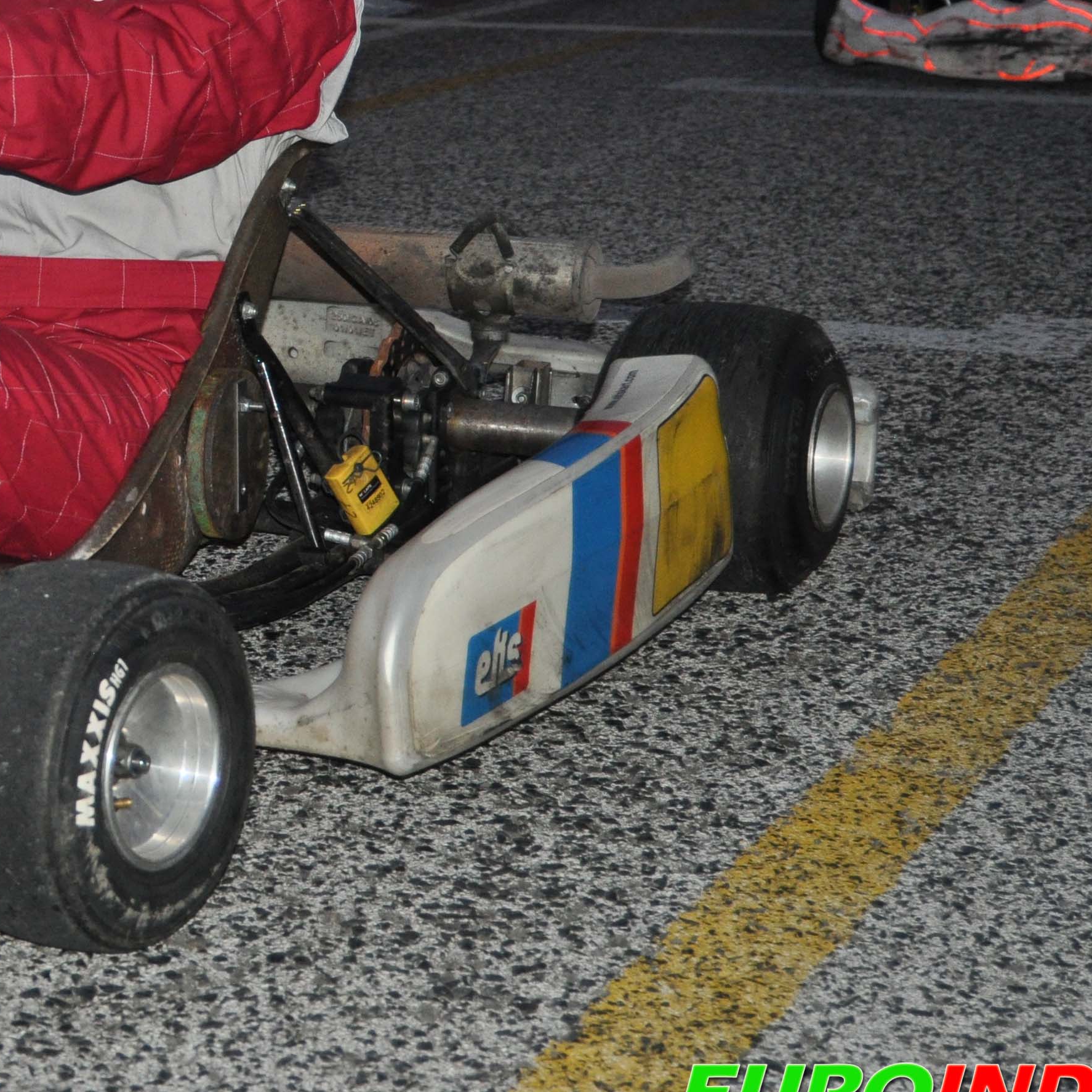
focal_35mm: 80
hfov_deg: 20.6
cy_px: 295
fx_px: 2855
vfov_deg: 21.5
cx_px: -127
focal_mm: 26
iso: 800
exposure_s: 1/60
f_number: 4
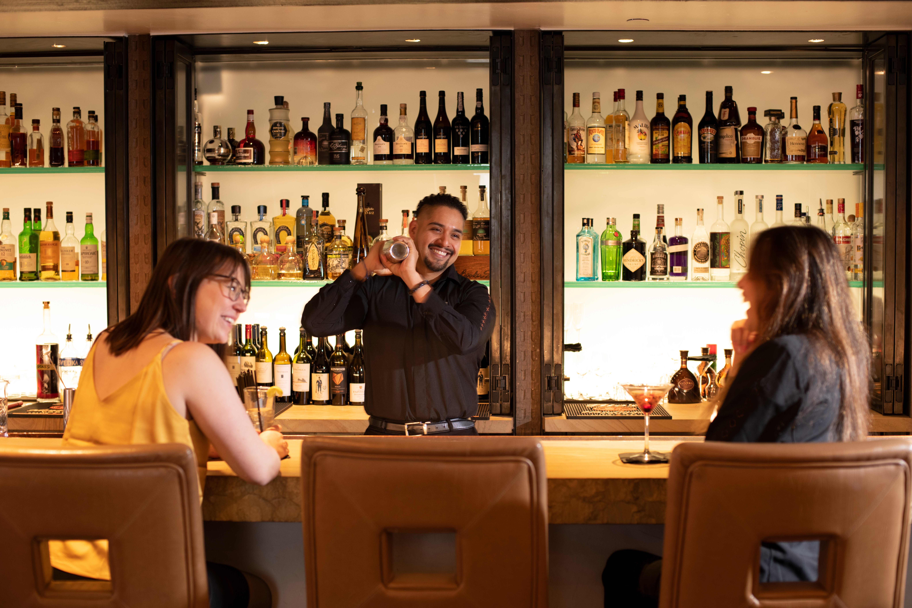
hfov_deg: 39.6
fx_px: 1267
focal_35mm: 50
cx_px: 456
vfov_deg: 27.0
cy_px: 304
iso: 400
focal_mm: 50
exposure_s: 1/20
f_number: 4
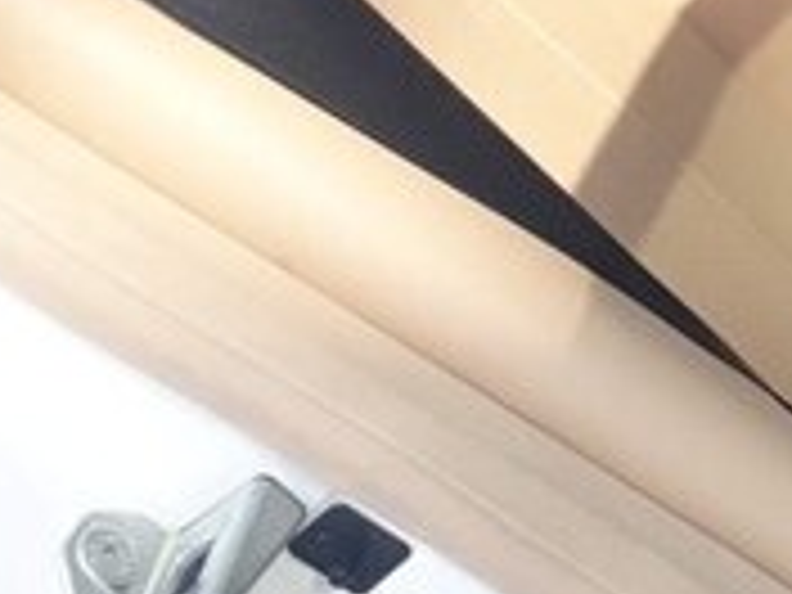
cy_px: -20
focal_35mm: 101
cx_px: 1413
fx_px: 2311
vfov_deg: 14.4
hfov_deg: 16.4
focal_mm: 3.6
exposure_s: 1/120
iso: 40
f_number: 1.9
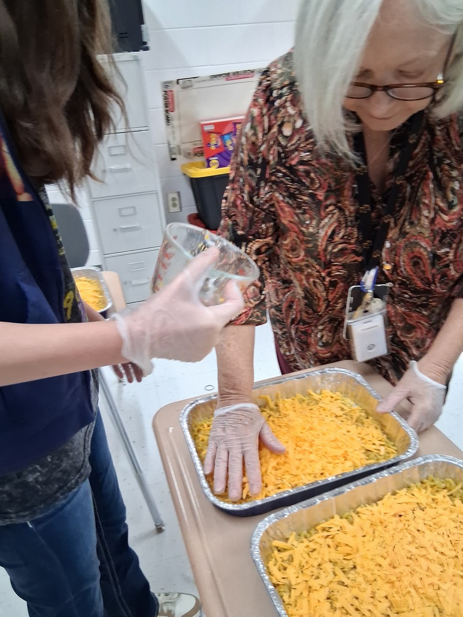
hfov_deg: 53.1
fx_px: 464
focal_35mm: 26
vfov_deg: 67.3
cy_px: 308
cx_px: 232
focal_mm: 3.98
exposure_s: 1/100
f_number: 1.8
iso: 500
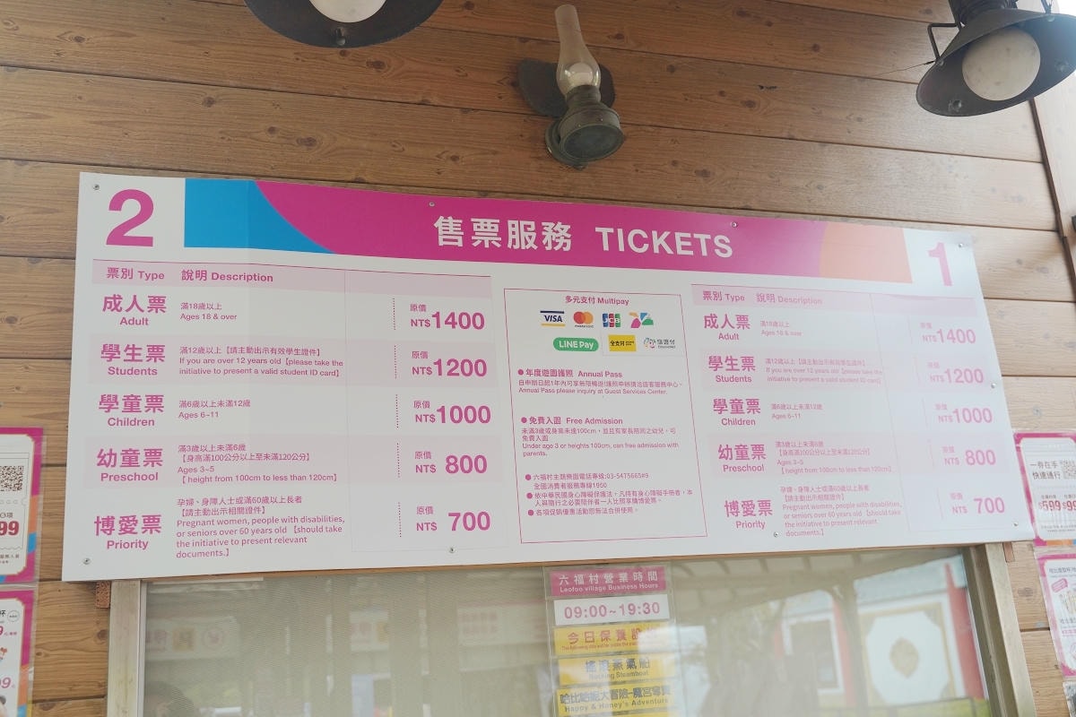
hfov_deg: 53.1
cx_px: 538
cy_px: 358
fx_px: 1076
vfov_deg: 36.9
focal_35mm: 36
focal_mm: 36
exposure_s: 1/160
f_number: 4
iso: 400
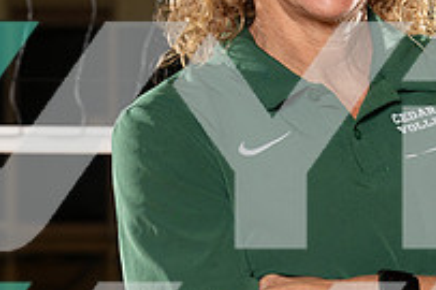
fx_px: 2287
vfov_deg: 7.3
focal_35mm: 189
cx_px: 361
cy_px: 136
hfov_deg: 10.8
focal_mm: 66
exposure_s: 1/250
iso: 800
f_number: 5.6
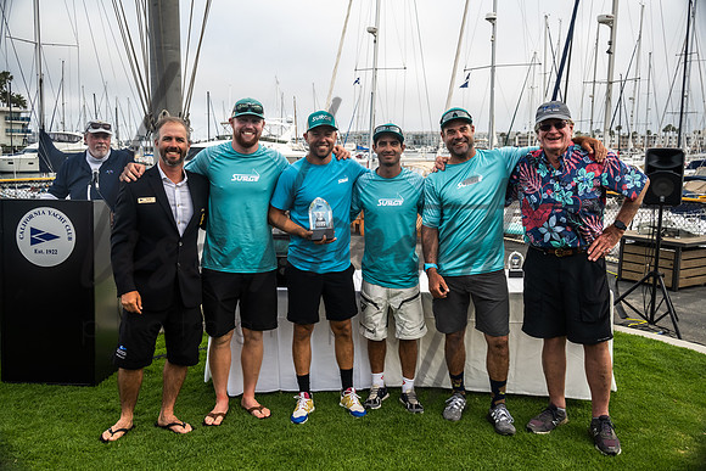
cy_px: 236
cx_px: 353
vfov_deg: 40.6
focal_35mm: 32
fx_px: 637
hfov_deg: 58.0
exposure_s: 1/200
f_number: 7.1
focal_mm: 32.5
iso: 800
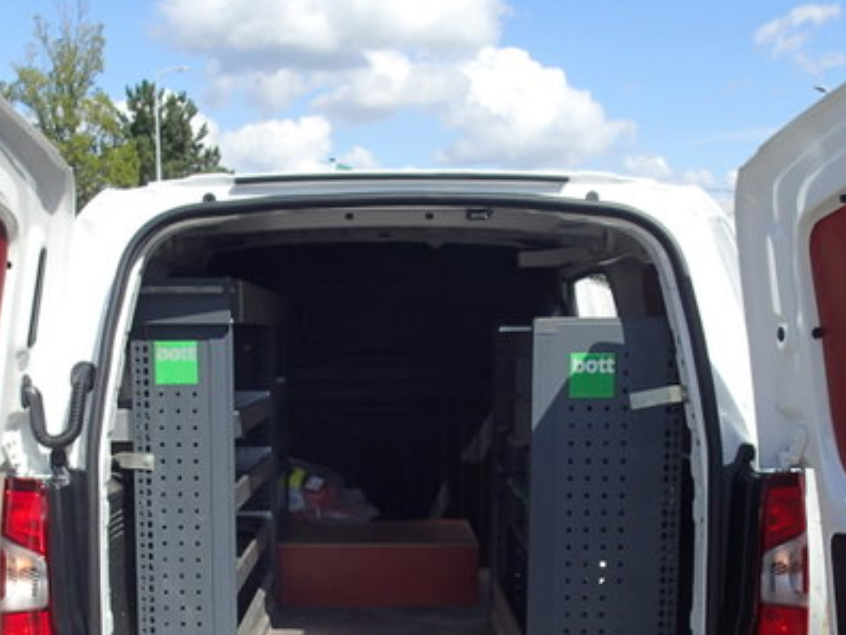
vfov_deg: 29.4
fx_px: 1173
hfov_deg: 39.5
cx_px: 352
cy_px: 526
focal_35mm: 48
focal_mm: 4.5
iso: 100
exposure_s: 1/160
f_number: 8
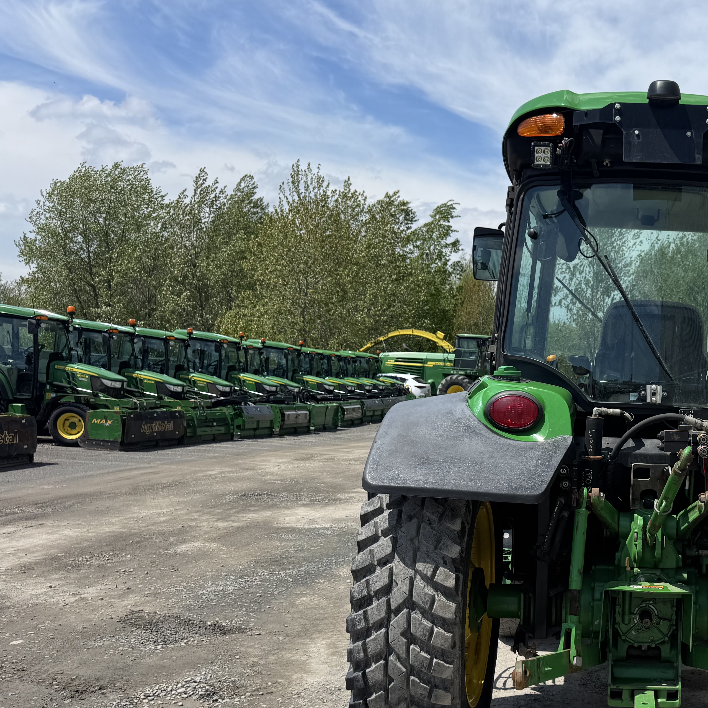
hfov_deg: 39.5
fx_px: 902
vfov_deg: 42.3
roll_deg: -0.3
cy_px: 466
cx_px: 645
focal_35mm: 39
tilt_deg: -2.8
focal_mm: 6.76
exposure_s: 1/5348
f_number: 1.78
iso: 80
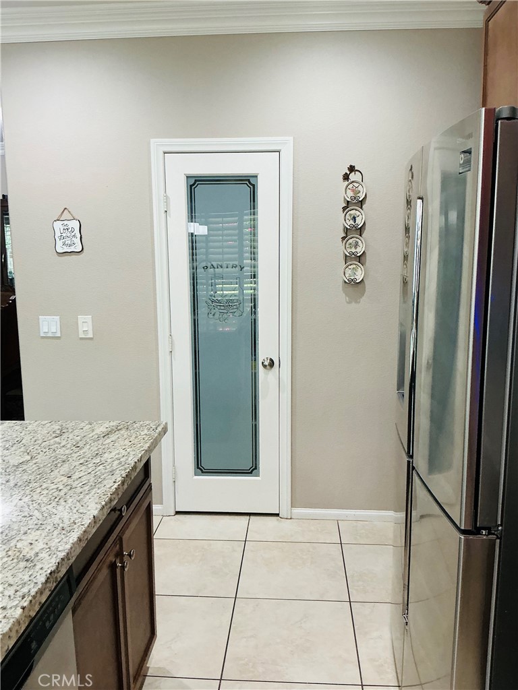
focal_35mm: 29
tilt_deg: -8.8
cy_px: 345
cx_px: 259
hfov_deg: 48.2
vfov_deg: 61.7
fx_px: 579
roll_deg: +1.1
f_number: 1.8
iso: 125
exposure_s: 1/60
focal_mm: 3
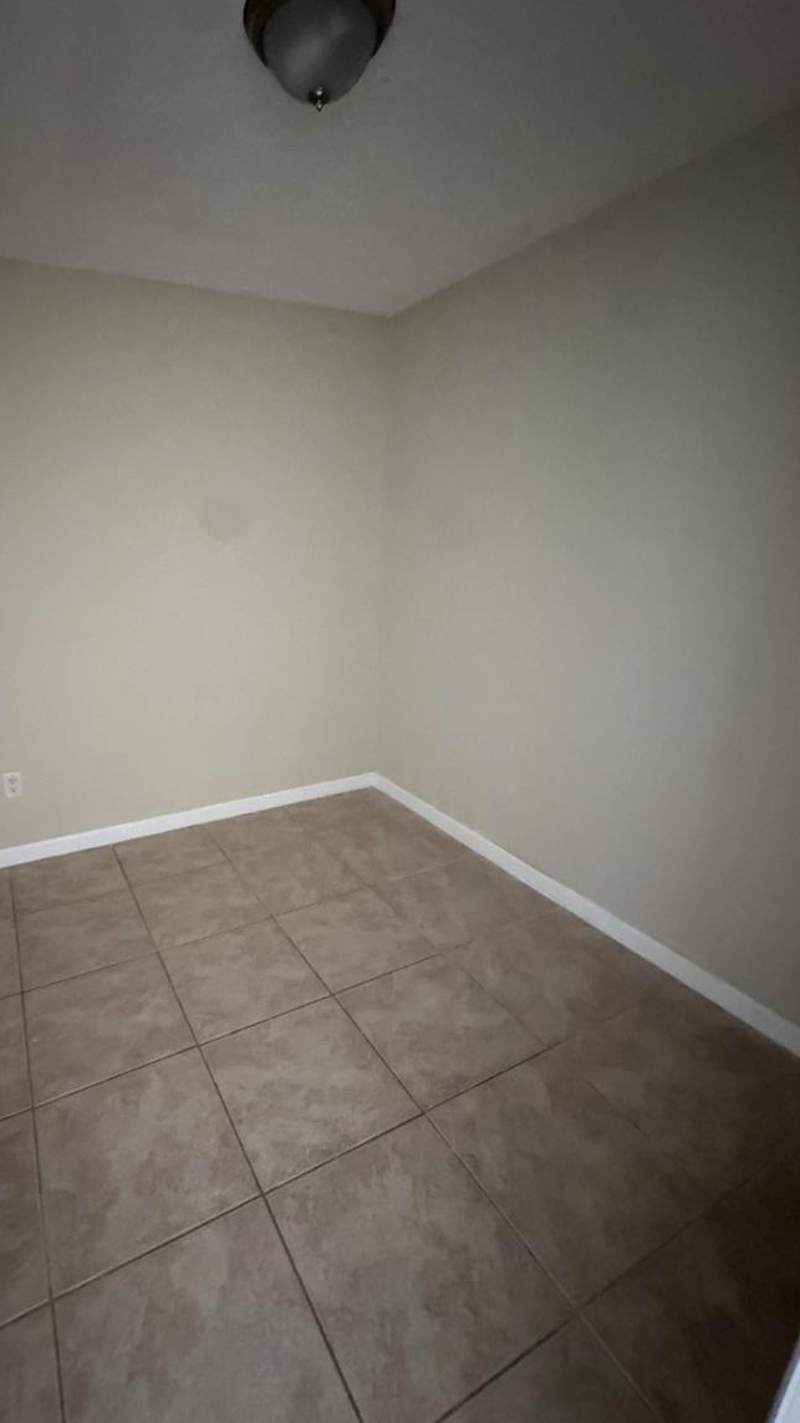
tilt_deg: -16.2
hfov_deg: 65.4
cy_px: 713
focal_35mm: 16
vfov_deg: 99.4
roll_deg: -1.2
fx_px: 604
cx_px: 270
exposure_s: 1/40
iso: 1250
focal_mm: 2.22
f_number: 2.2
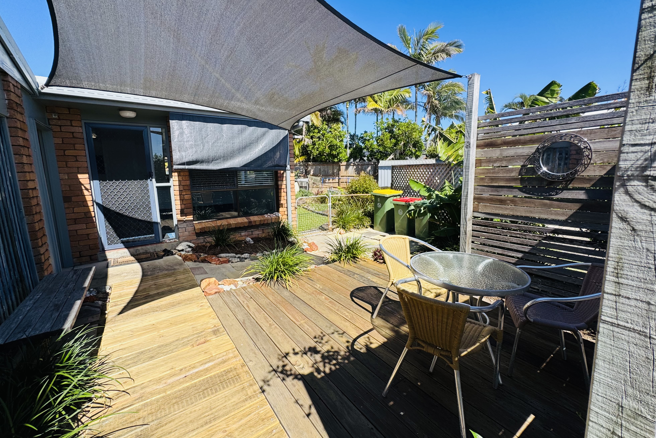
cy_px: 208
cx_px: 327
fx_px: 273
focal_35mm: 15
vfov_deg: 77.3
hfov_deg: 100.4
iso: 40
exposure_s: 1/1048
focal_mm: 2.22
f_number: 2.2
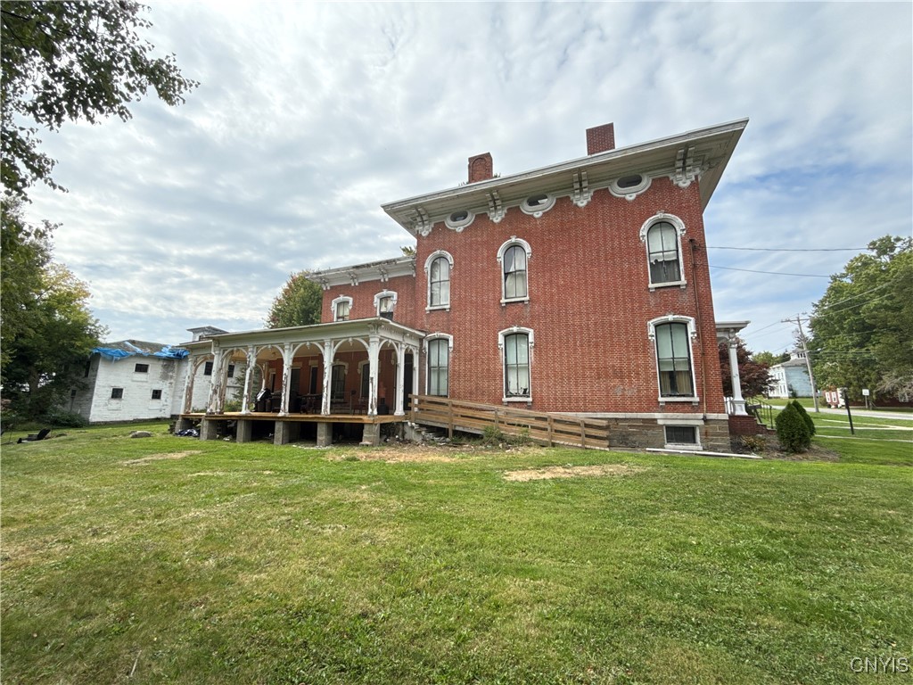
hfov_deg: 102.1
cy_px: 342
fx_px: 369
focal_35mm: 14
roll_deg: +0.2
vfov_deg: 85.7
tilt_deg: +10.2
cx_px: 456
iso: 64
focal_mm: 2.22
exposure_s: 1/1033
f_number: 2.2
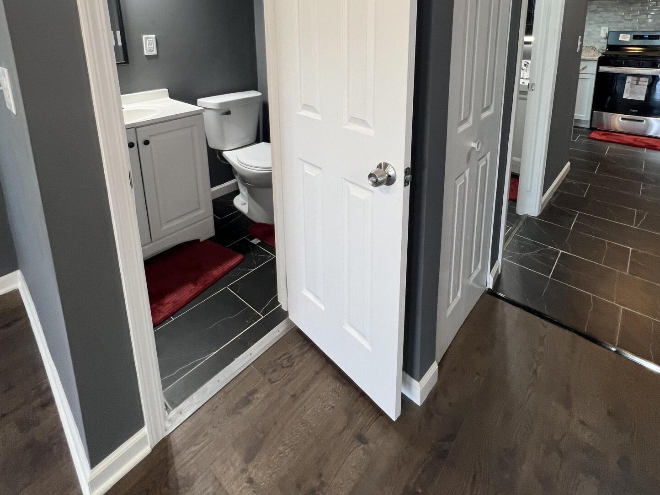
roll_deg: +2.2
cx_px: 329
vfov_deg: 65.4
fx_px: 343
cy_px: 101
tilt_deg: -8.8
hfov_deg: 87.8
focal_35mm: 18
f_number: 1.8
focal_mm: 1.57
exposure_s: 1/60
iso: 125
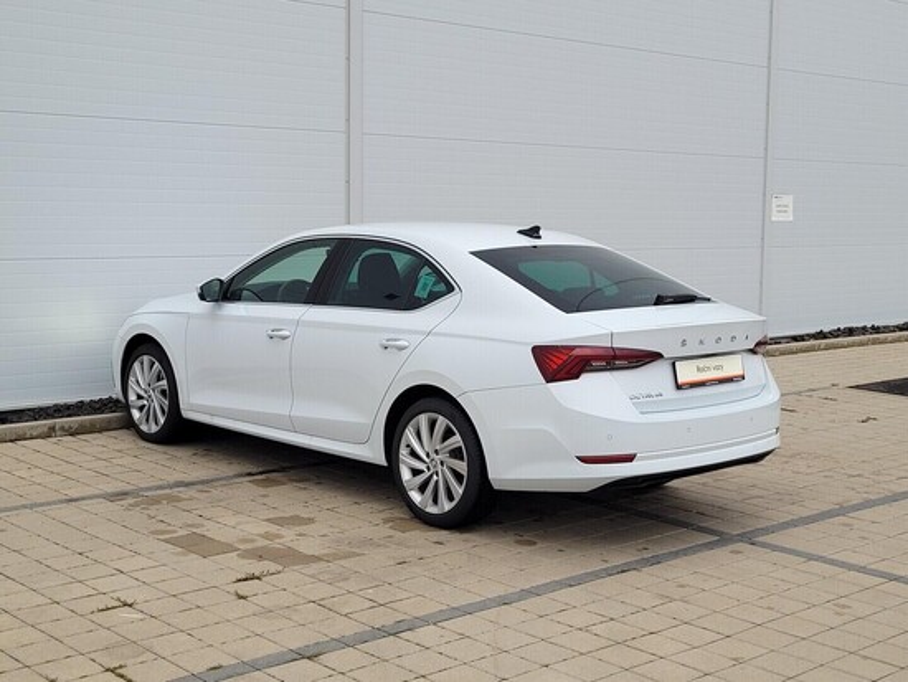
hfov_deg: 67.3
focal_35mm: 26
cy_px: 341
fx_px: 682
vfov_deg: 53.1
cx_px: 454
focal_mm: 5.4
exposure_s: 1/187
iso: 40
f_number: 1.8
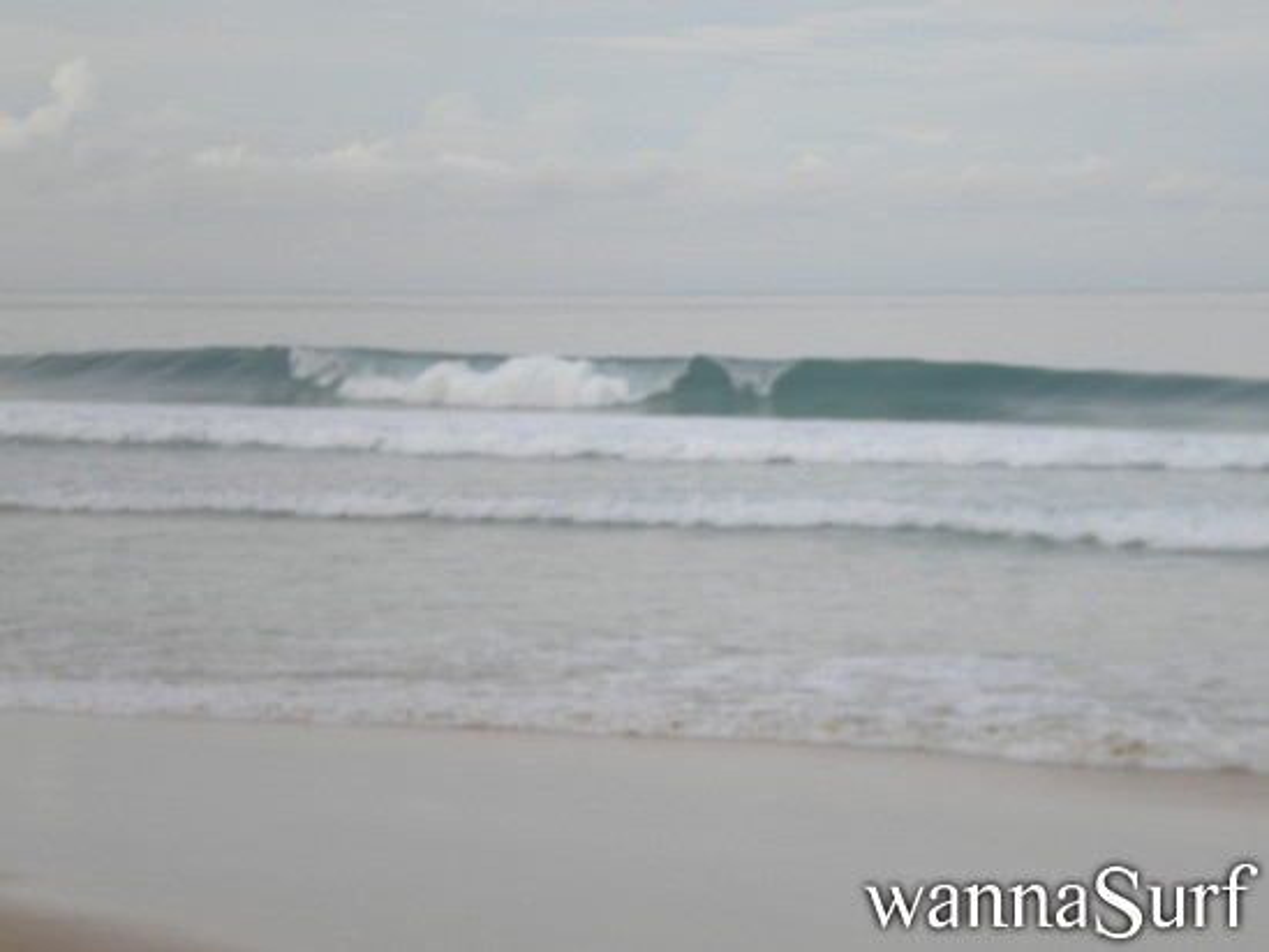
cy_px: 476
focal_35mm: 105
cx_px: 634
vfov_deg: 14.1
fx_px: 3850
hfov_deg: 18.7
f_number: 5.9
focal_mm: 18.9
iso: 80
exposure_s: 1/132
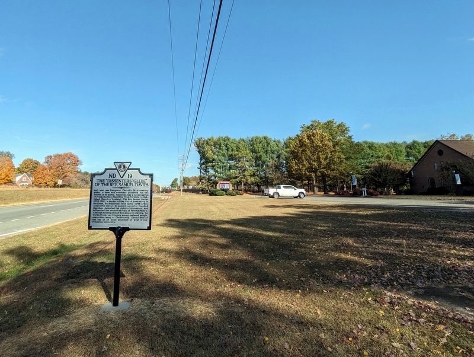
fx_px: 219
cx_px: 237
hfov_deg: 94.4
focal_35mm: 16
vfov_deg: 78.2
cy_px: 178
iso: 36
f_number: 2.2
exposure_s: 1/1099
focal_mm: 2.22
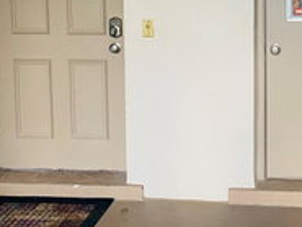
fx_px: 524
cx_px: 264
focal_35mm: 60
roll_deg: +0.7
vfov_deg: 23.3
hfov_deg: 30.9
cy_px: -5
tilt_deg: -4.5
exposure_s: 1/67
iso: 125
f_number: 1.8
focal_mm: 4.25
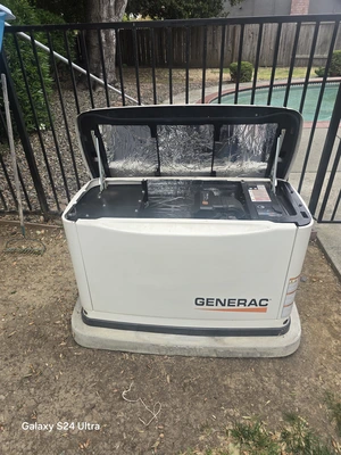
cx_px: 170
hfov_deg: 58.9
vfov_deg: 73.9
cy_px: 228
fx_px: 302
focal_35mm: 23
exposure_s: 1/180
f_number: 1.7
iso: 16
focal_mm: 6.3
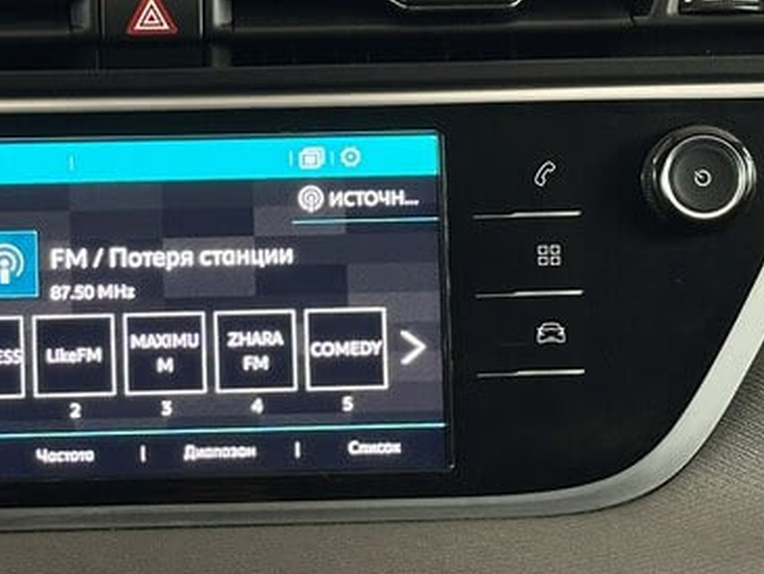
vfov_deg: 12.6
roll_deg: -0.1
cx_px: 154
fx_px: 2606
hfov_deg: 16.6
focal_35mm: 118
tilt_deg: -20.3
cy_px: 187
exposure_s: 1/50
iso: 200
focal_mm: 6.86
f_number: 1.78
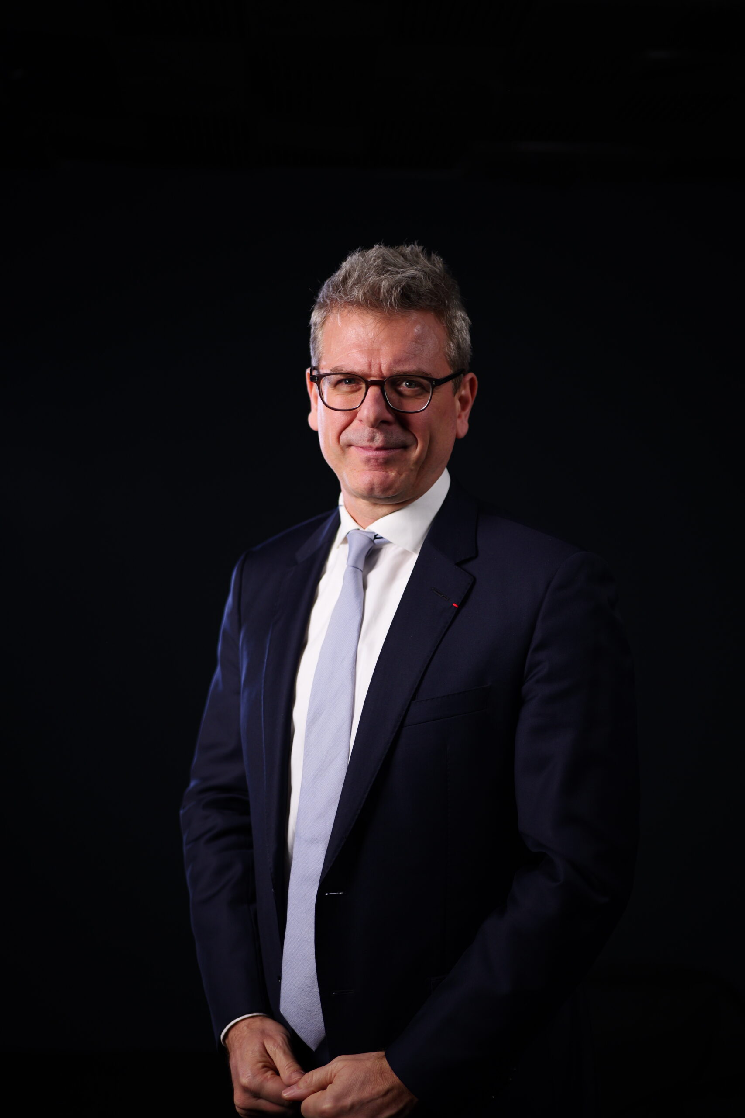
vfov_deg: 39.6
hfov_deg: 27.0
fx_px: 1552
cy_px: 559
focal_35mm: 50
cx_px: 372
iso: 640
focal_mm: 50
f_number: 1.8
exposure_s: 1/250
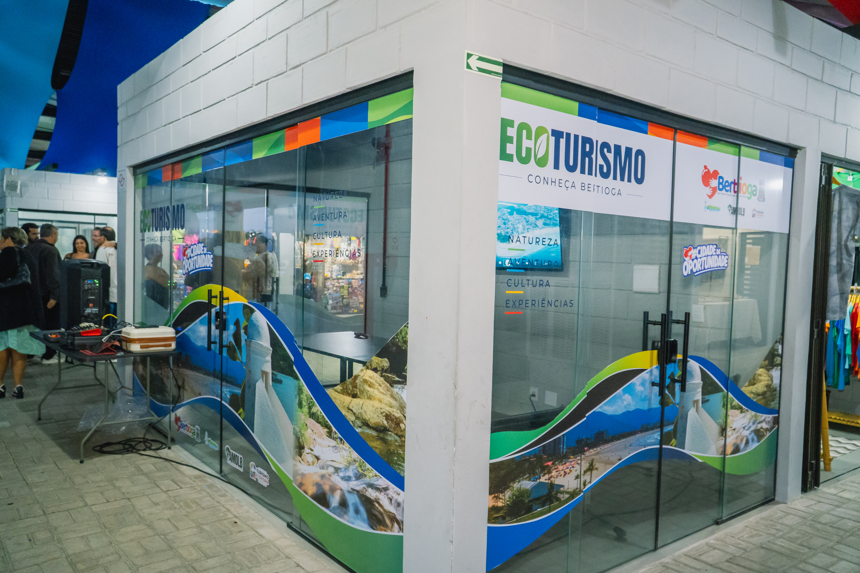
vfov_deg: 47.9
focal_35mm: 27
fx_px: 645
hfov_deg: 67.4
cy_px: 286
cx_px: 430
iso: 3200
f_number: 4
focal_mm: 18
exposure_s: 1/160
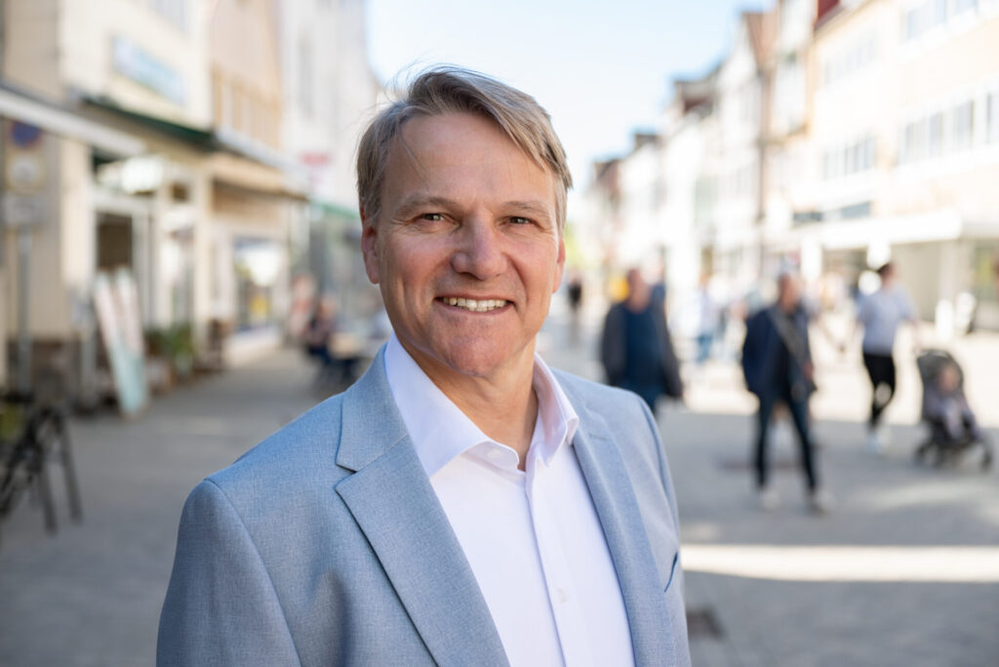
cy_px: 334
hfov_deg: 42.7
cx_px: 500
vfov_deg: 29.3
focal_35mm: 46
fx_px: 1277
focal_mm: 46
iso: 125
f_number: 2.8
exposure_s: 1/500
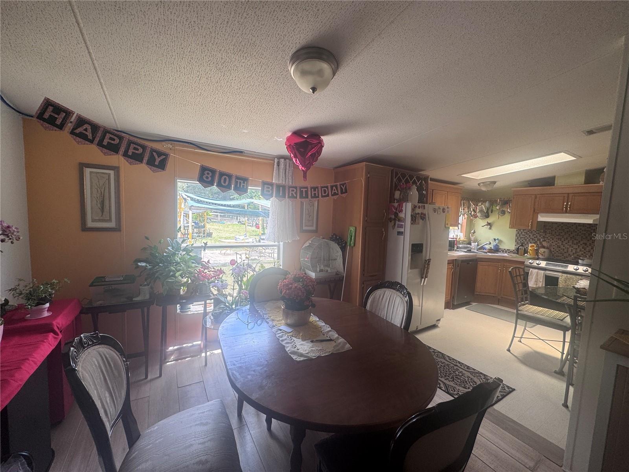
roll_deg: -1.7
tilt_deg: -3.8
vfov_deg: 85.7
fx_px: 254
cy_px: 236
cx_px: 314
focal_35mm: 14
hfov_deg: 102.1
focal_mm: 2.22
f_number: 2.2
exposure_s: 1/99
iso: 50
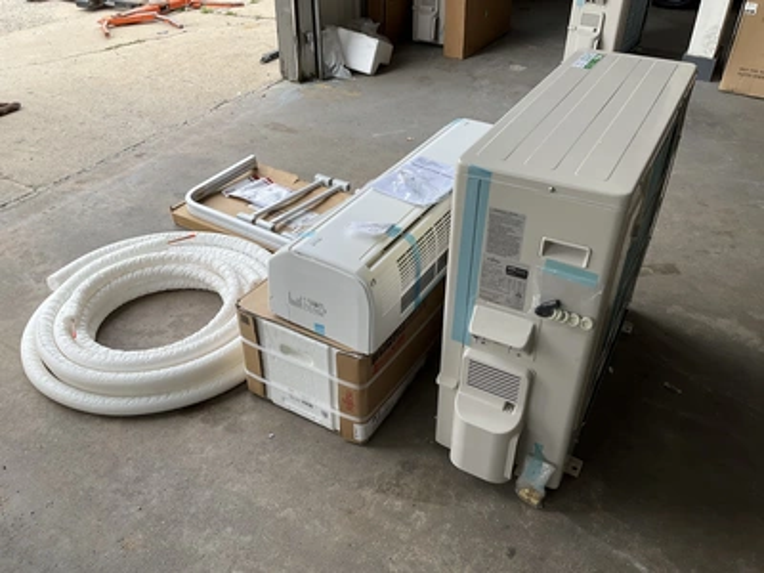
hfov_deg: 61.7
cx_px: 382
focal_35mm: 29
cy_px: 286
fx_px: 640
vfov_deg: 48.2
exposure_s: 1/223
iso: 20
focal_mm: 3
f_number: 1.8
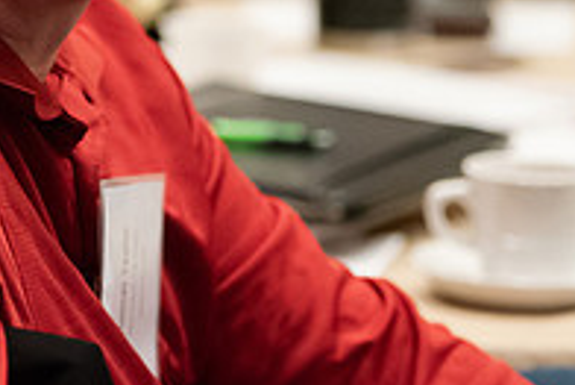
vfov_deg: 4.2
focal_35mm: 325
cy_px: -143
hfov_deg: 6.3
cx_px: 3
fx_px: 5195
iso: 5000
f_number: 2.8
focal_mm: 110
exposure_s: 1/160
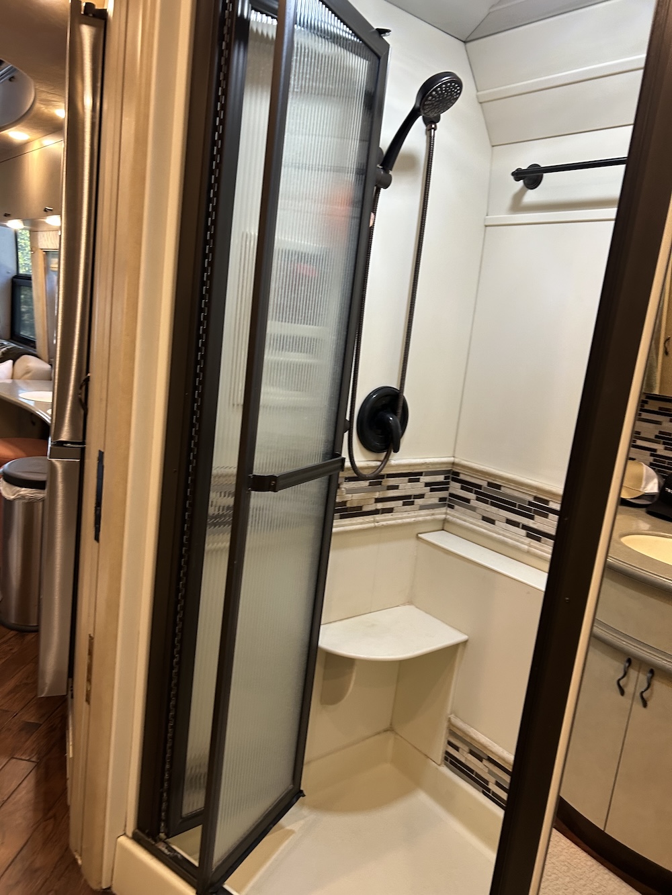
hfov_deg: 53.1
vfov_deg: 67.3
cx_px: 336
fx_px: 673
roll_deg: -9.7
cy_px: 448
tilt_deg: -11.4
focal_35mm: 26
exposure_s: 1/60
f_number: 1.5
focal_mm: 5.7
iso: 160
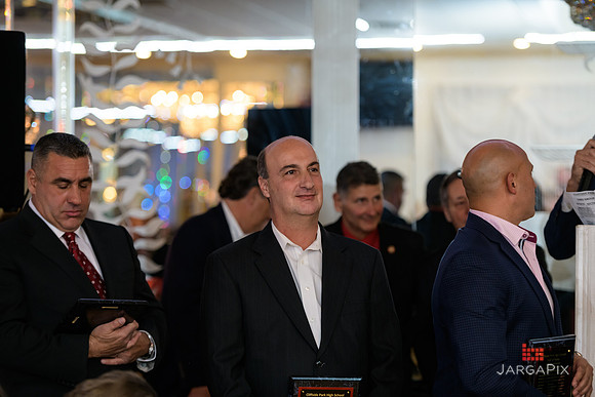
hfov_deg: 17.1
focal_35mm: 120
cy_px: 198
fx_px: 1984
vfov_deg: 11.4
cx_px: 298
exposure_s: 1/125
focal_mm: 120
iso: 1000
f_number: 3.2
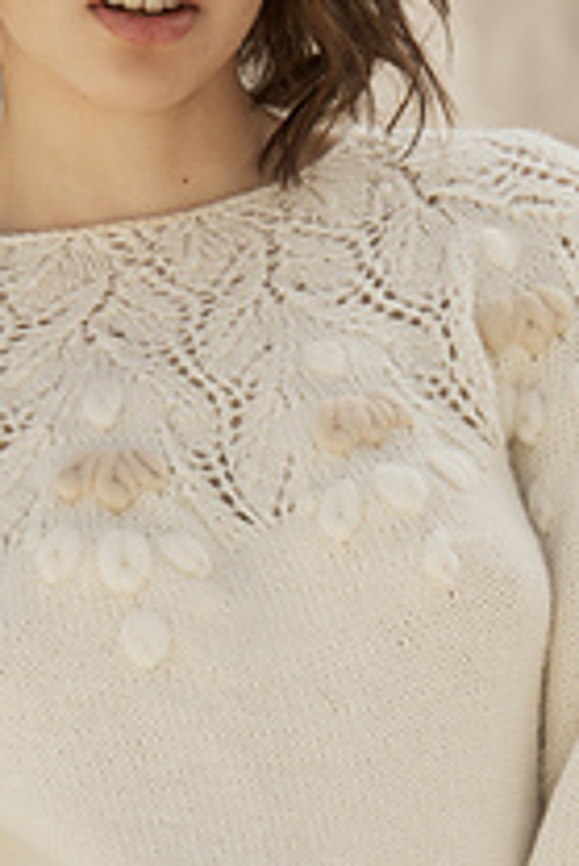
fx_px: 9994
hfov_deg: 3.3
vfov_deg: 5.0
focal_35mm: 415
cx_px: 90
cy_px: 758
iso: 100
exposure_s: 1/250
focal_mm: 135
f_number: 9
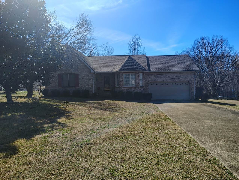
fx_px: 166
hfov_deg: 71.5
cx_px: 120
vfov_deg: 56.9
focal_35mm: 24
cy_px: 90
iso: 100
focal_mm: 5.56
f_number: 1.8
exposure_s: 1/1192
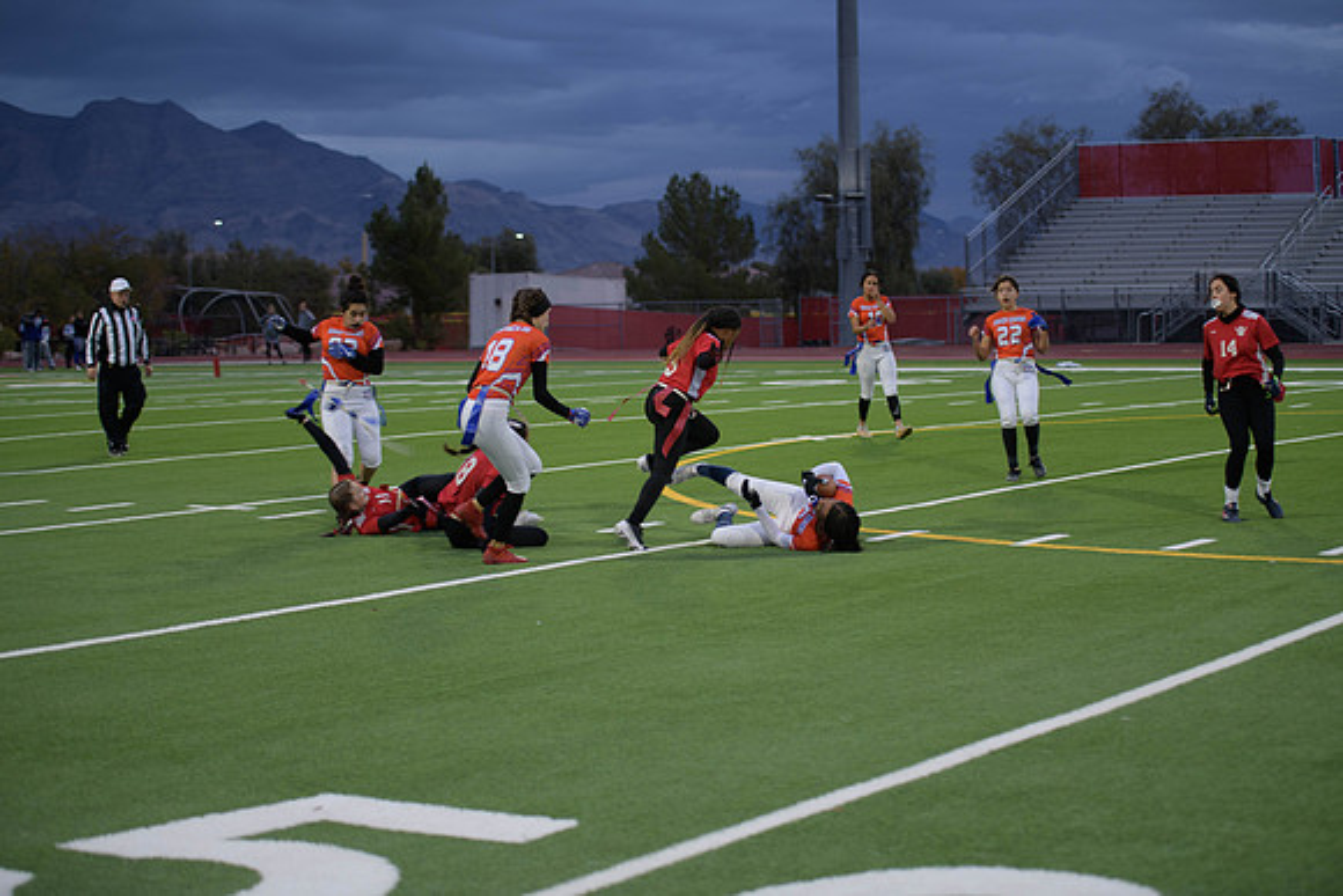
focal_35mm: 70
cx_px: 672
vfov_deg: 19.5
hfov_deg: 28.8
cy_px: 448
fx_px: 2612
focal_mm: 70
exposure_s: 1/200
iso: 360
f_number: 2.8
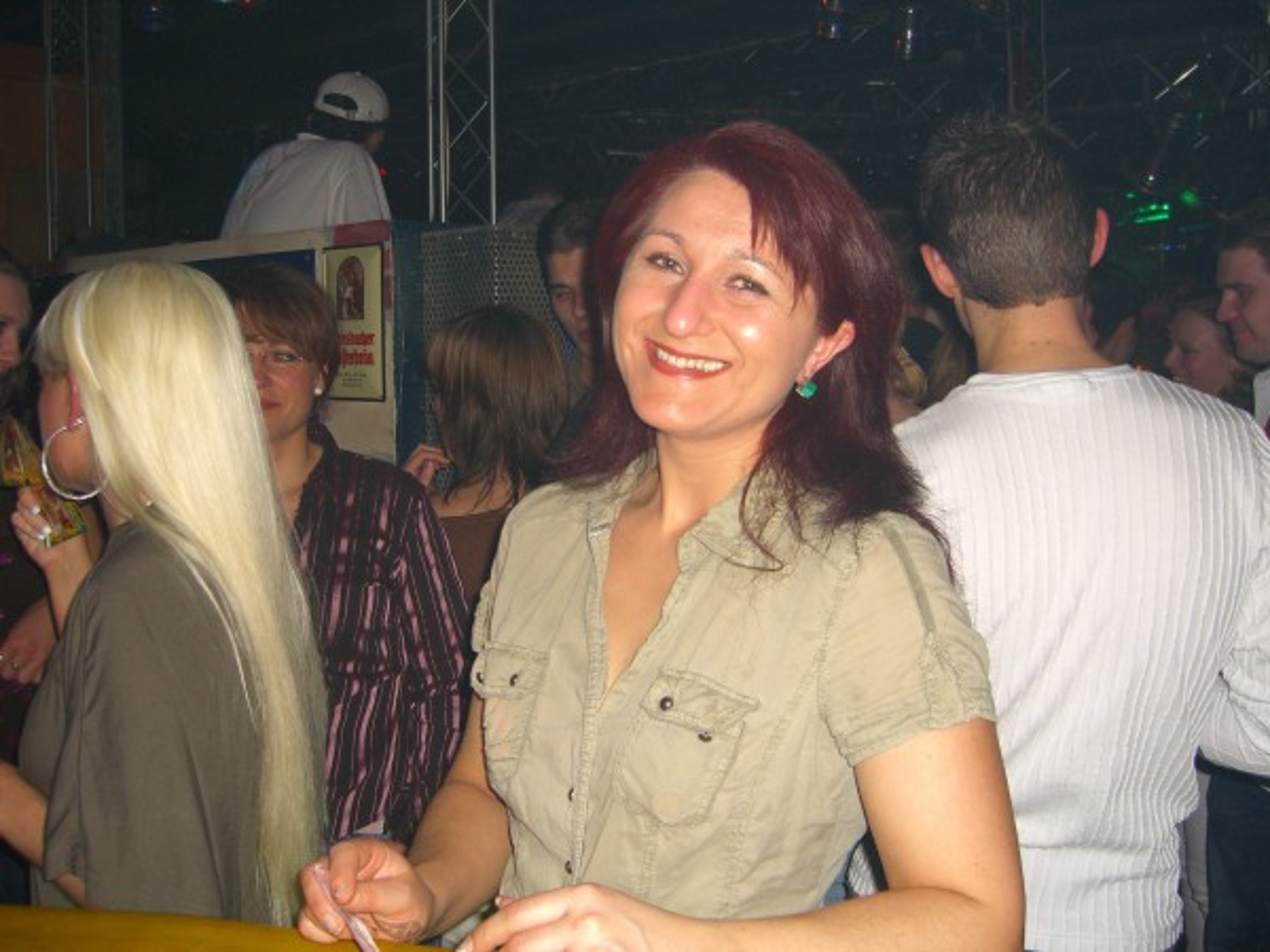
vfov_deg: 37.7
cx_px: 635
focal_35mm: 38
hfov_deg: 49.0
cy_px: 476
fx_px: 1394
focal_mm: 7.9
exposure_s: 1/60
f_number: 2.8
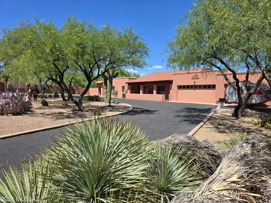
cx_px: 137
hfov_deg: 71.6
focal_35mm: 24
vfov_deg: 56.8
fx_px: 188
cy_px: 103
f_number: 1.7
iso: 12
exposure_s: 1/792
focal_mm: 6.3
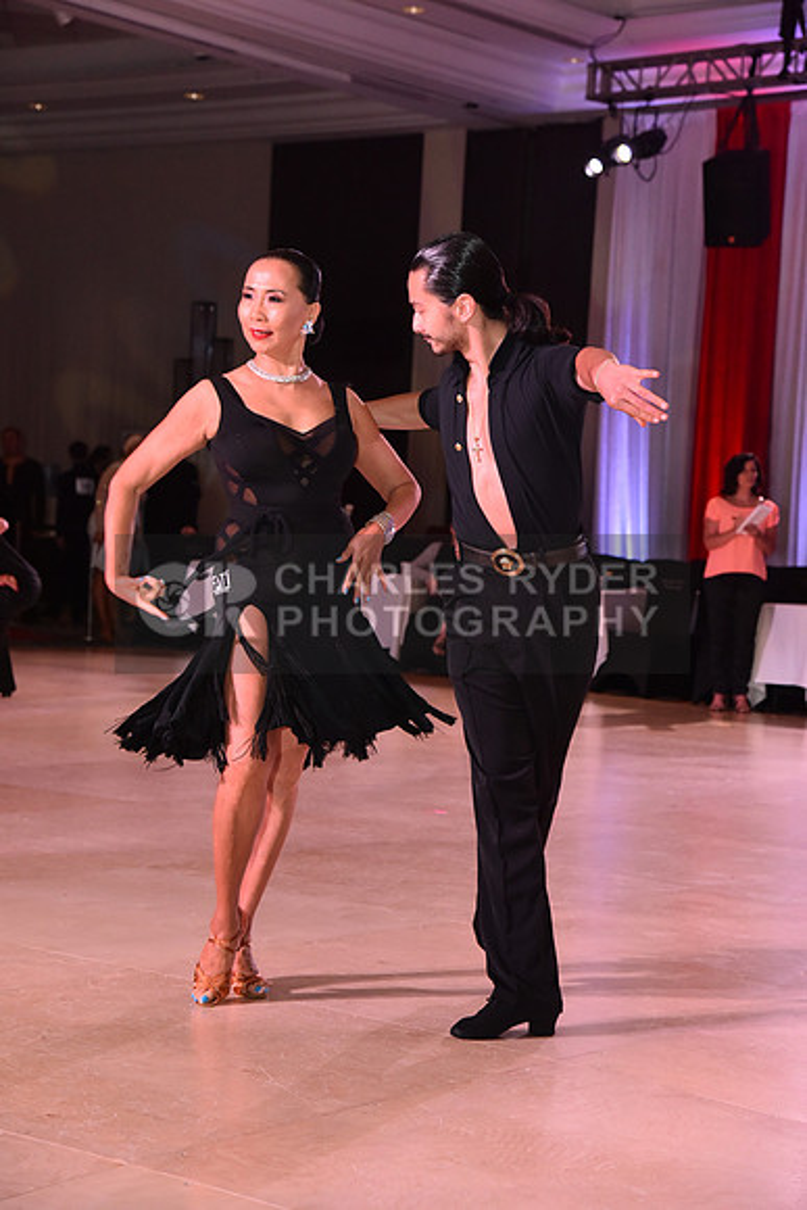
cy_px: 605
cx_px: 404
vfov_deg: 27.0
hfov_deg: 18.2
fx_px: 2520
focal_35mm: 75
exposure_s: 1/320
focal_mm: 75
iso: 2500
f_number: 6.3
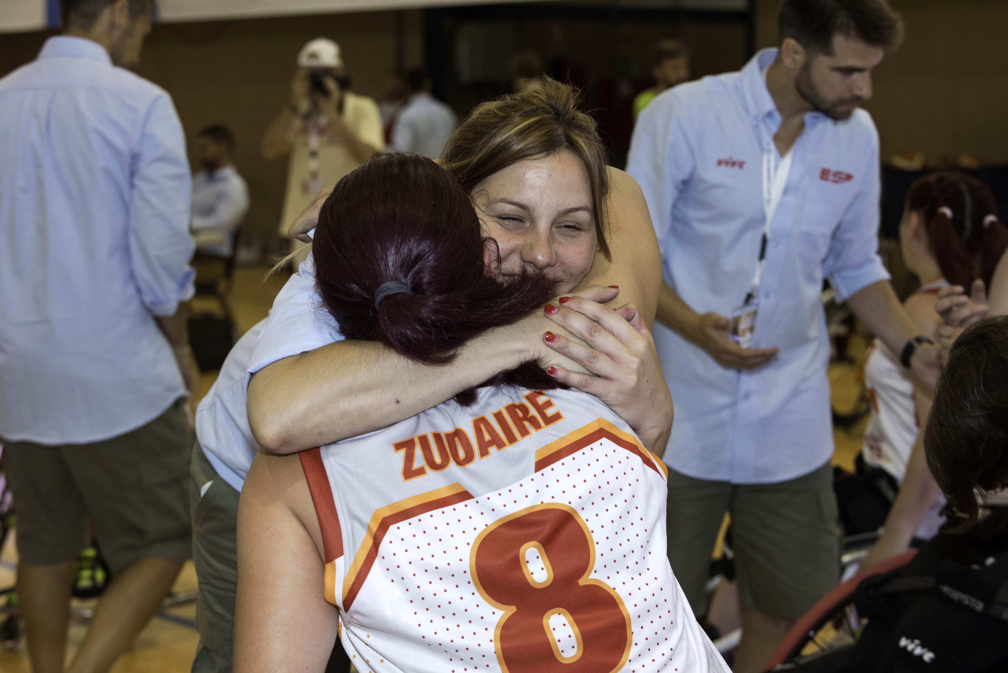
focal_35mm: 70
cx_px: 504
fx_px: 1961
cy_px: 336
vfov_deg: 19.5
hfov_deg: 28.8
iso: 2500
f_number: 5.6
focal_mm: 70
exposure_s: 1/250
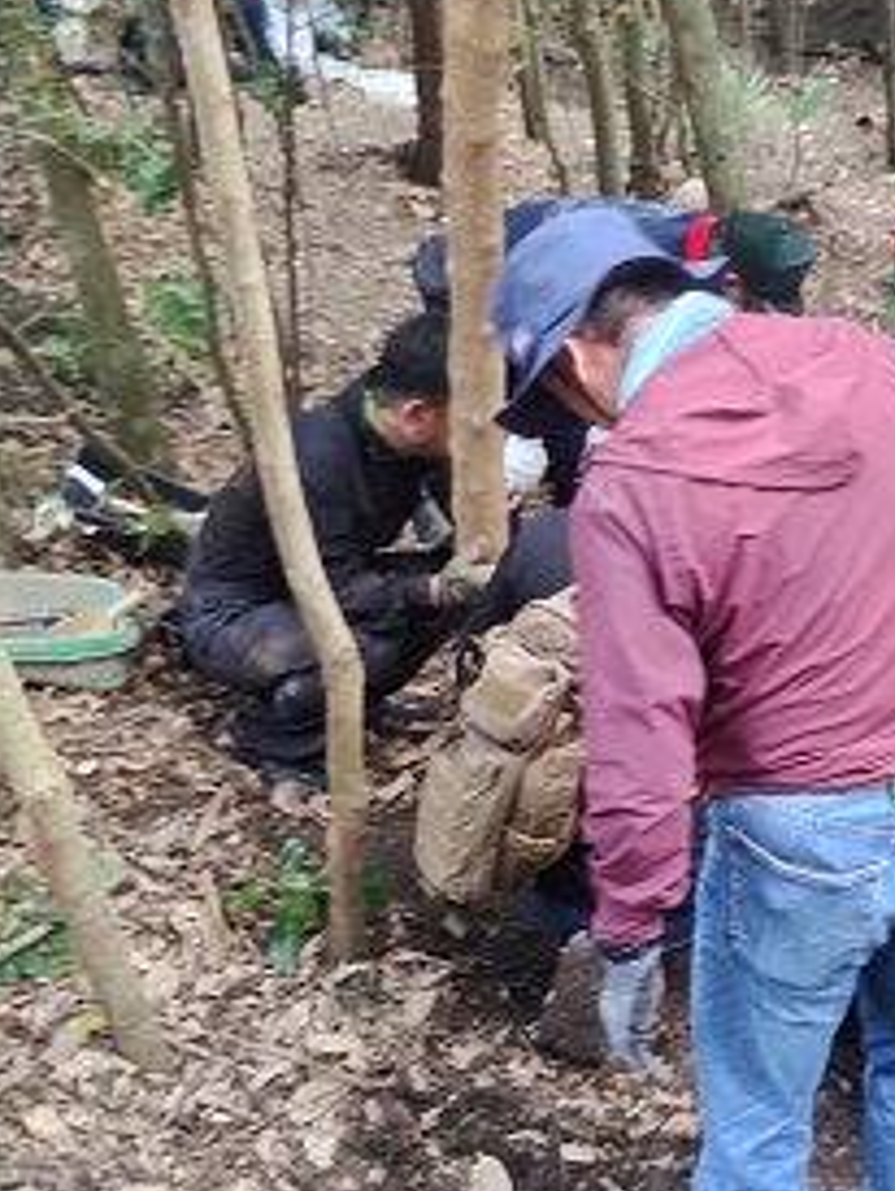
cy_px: 630
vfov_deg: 38.9
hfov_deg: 28.8
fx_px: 1687
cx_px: 767
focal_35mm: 49
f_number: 1.8
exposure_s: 1/33.3
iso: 841
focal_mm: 4.27
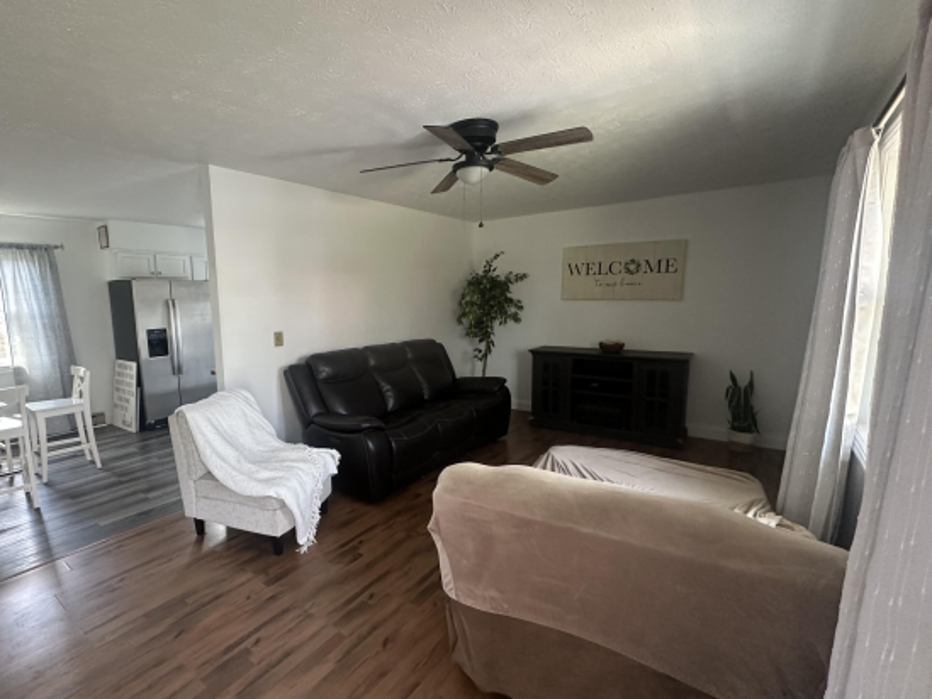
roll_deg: +0.5
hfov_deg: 90.3
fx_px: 458
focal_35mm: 17
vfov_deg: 74.7
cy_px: 356
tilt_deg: -7.5
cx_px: 395
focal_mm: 2.22
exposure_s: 1/99
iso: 320
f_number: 2.2
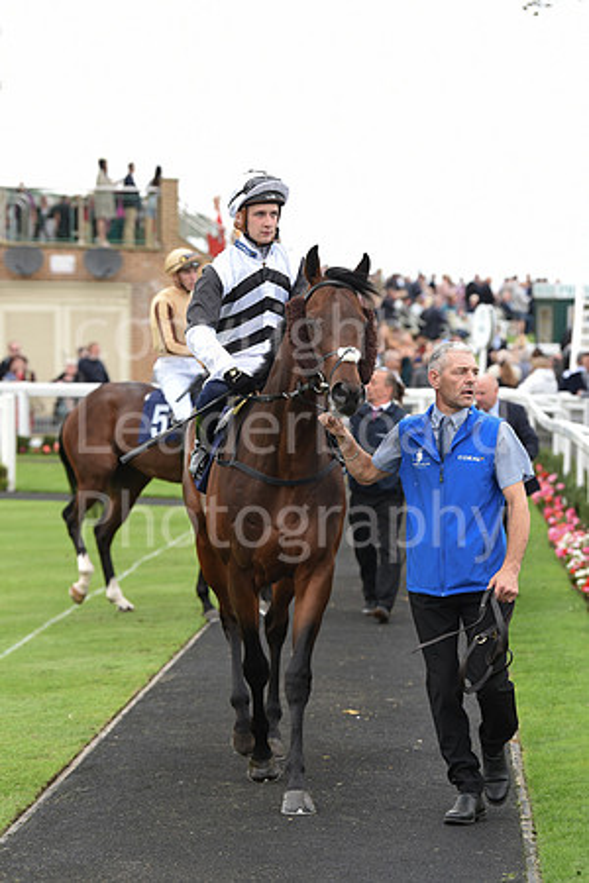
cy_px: 442
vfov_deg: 15.8
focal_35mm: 130
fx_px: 3190
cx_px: 294
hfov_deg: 10.5
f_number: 4.5
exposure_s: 1/500
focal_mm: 130
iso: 640
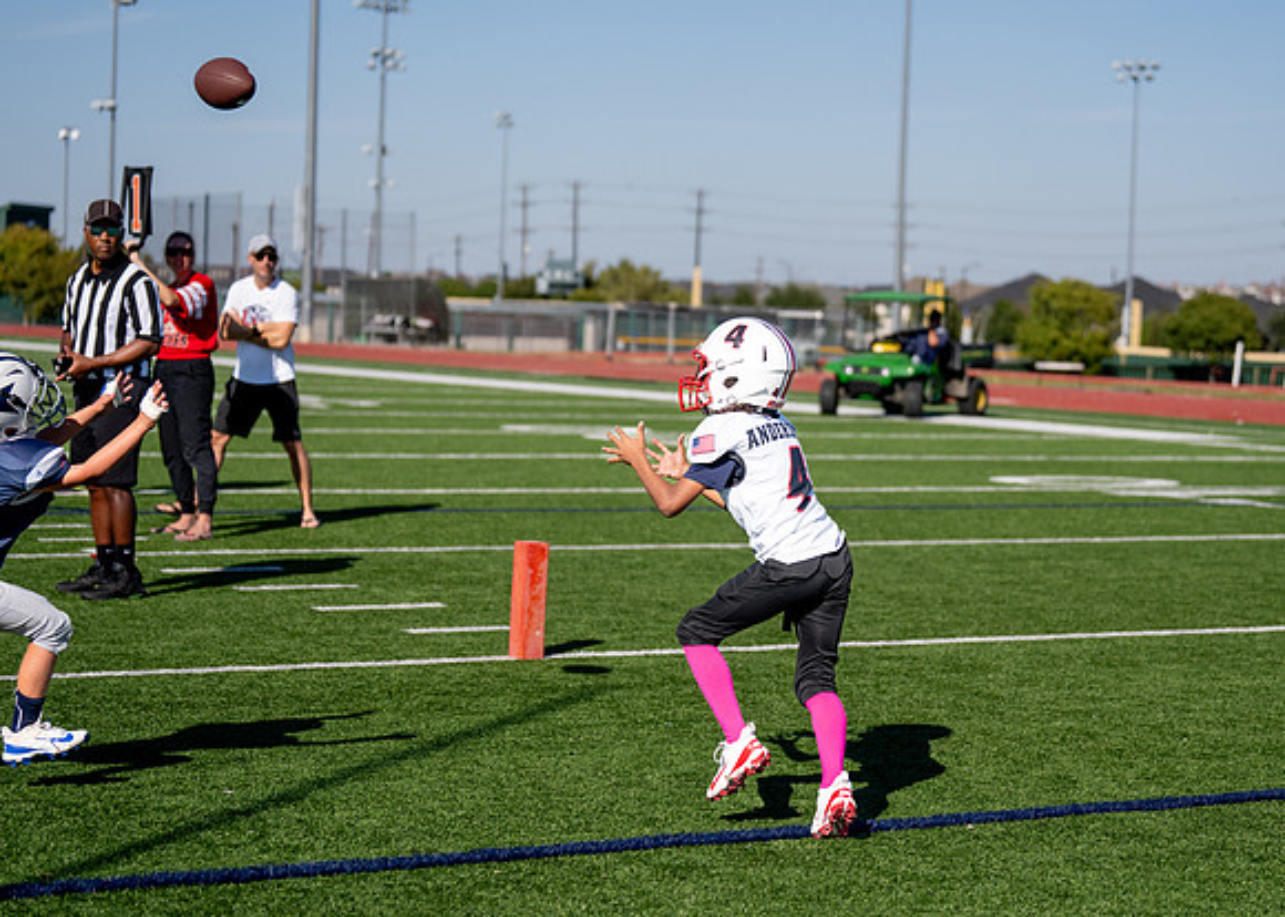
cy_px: 471
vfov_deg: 18.3
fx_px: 2853
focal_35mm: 78
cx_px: 723
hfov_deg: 25.4
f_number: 2.8
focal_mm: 70
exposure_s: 1/6400
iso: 320
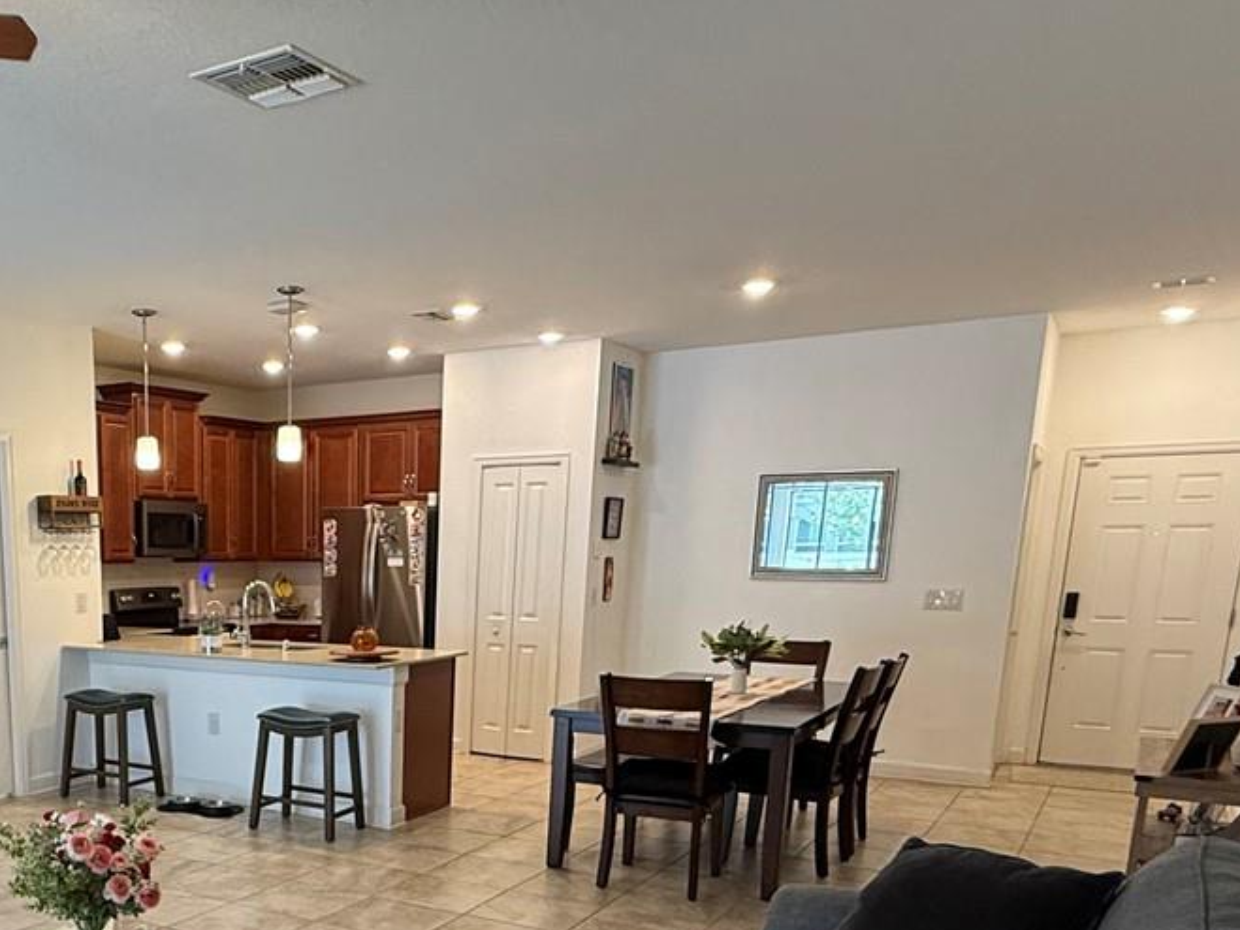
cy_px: 823
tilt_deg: -12.4
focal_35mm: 34
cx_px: 267
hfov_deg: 51.0
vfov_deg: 39.1
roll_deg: -0.1
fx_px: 1218
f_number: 2.2
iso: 200
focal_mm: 2.22
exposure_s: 1/60
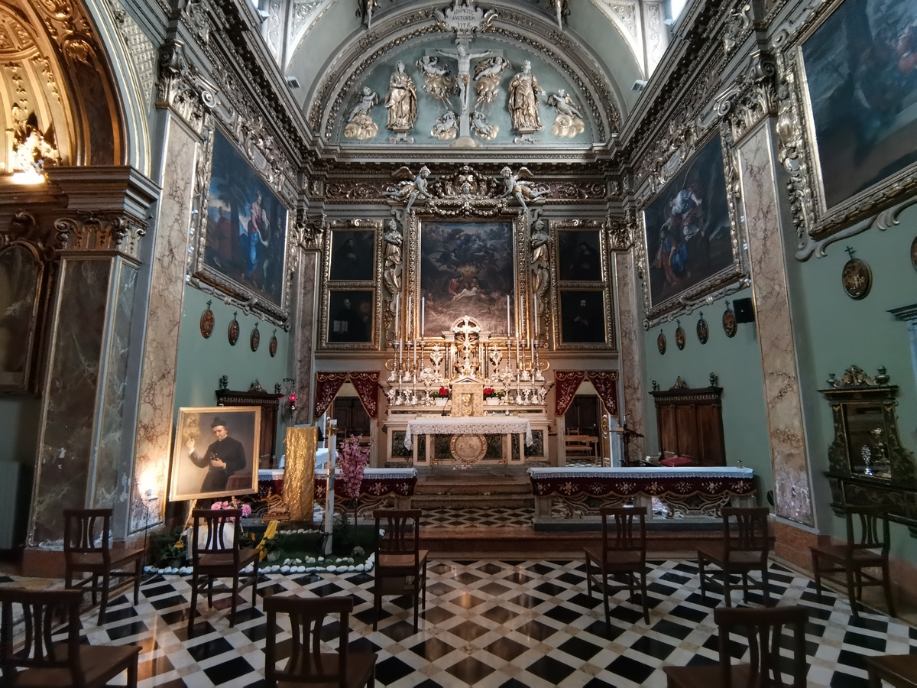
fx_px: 450
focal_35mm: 17
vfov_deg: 74.7
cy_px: 344
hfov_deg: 91.0
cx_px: 458
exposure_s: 1/17.1
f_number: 2.2
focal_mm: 2.23
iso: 800
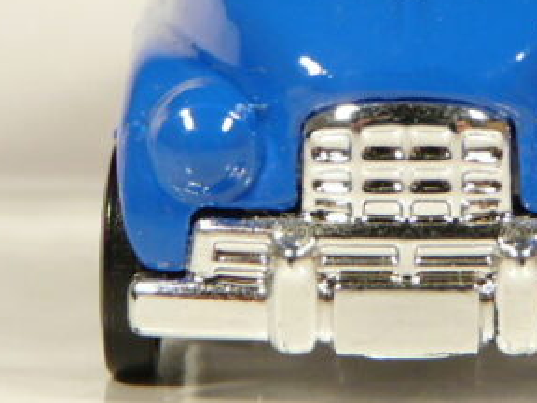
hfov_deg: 8.2
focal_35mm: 242
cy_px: 50
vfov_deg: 6.1
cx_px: 420
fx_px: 3754
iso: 100
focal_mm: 12
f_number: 3.2
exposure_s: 1/60
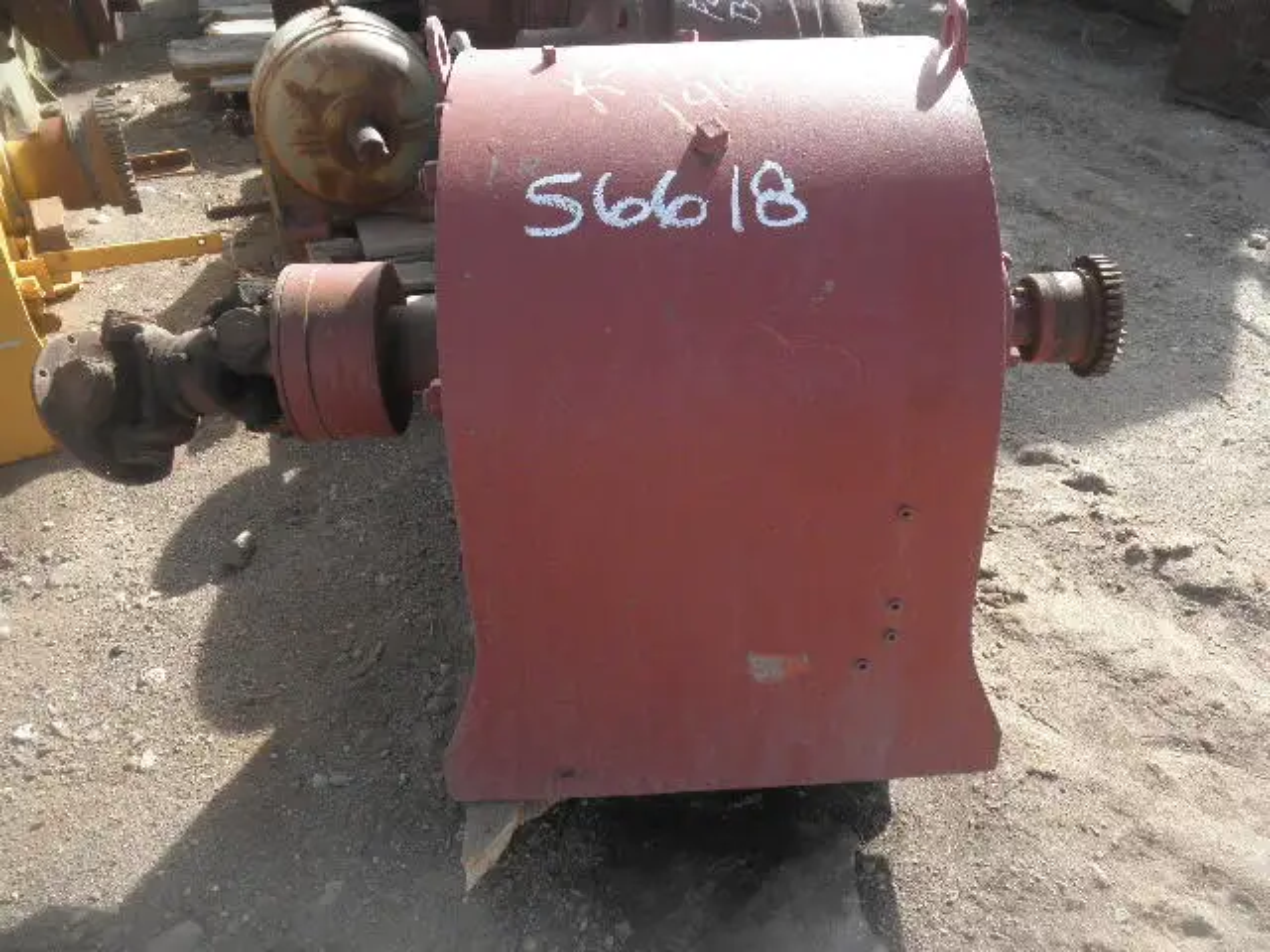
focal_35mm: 28
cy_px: 476
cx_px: 635
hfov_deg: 63.4
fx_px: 1027
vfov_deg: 49.7
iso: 64
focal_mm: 5
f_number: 3
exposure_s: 1/250
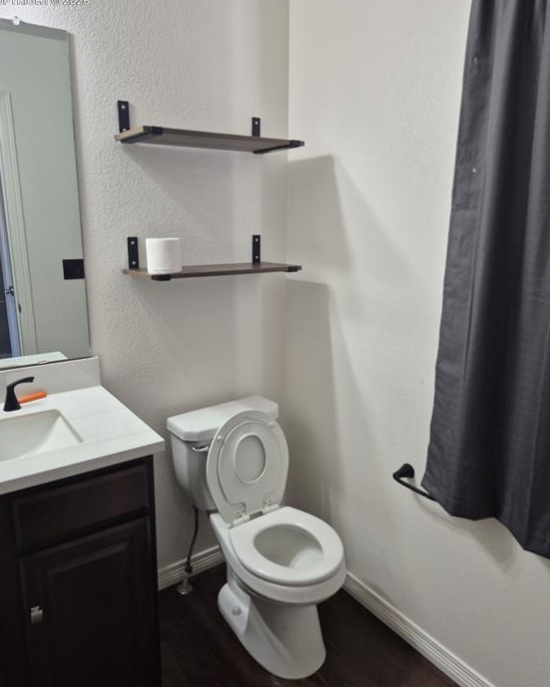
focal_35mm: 25
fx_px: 509
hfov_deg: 56.8
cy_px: 338
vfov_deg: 68.1
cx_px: 268
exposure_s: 1/120
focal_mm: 5.4
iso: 200
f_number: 1.8
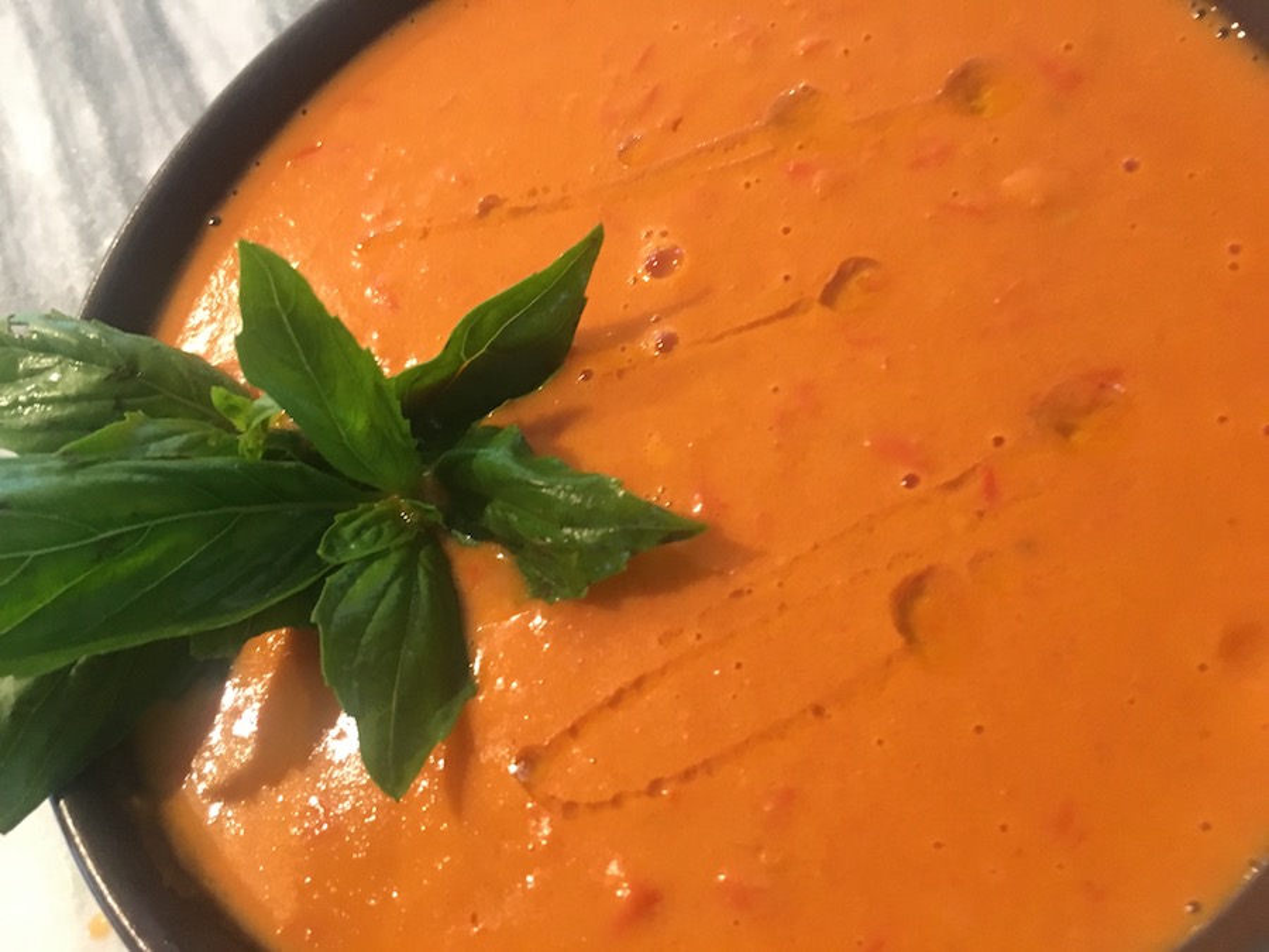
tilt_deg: -61.0
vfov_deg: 48.2
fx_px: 1063
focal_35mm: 29
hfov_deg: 61.7
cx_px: 634
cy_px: 476
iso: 250
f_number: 2.2
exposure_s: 1/15
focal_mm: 4.15
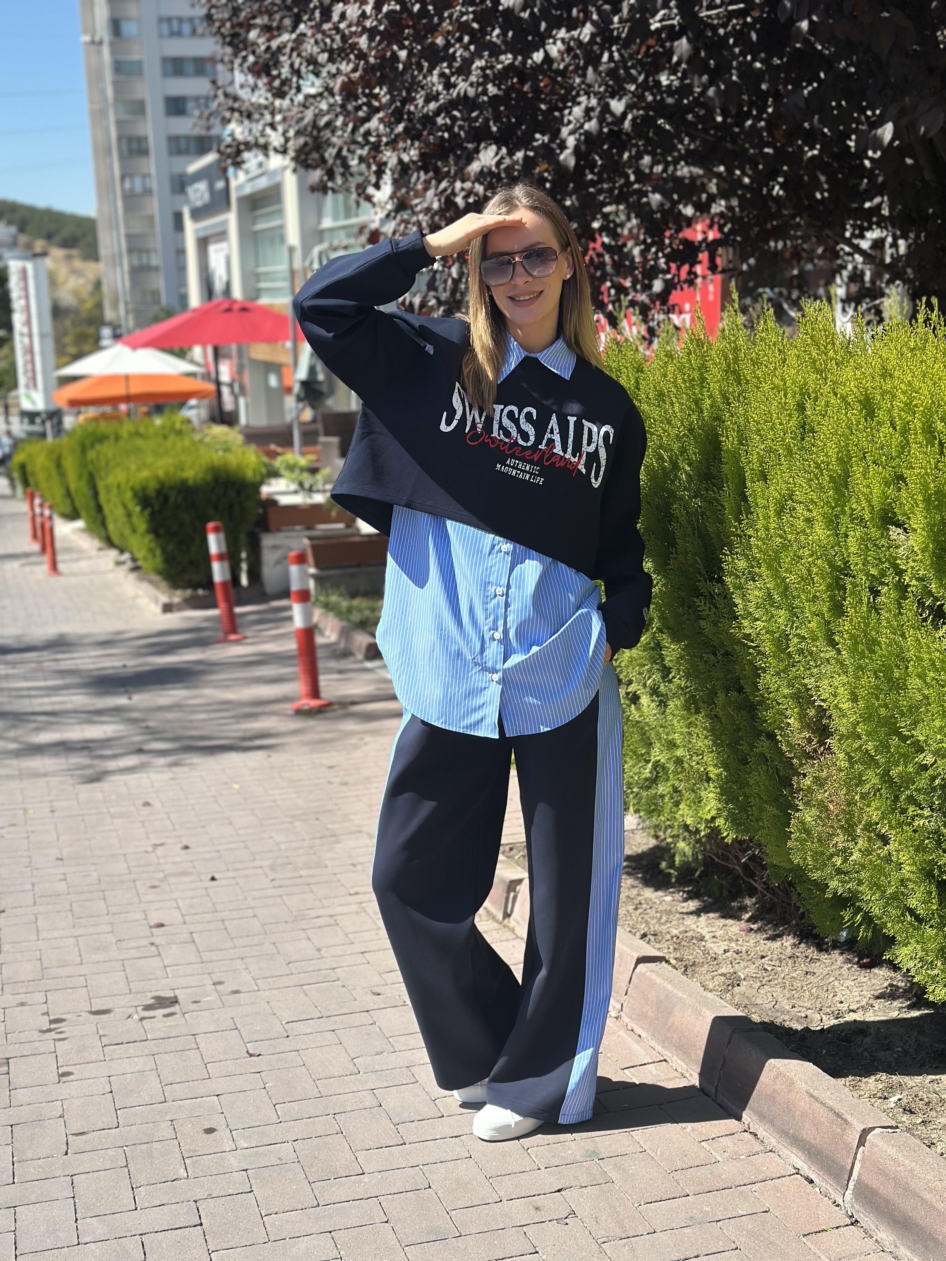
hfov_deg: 30.3
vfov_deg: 39.7
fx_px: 1749
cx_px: 473
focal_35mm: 48
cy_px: 630
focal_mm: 6.86
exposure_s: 1/4184
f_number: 1.78
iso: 100
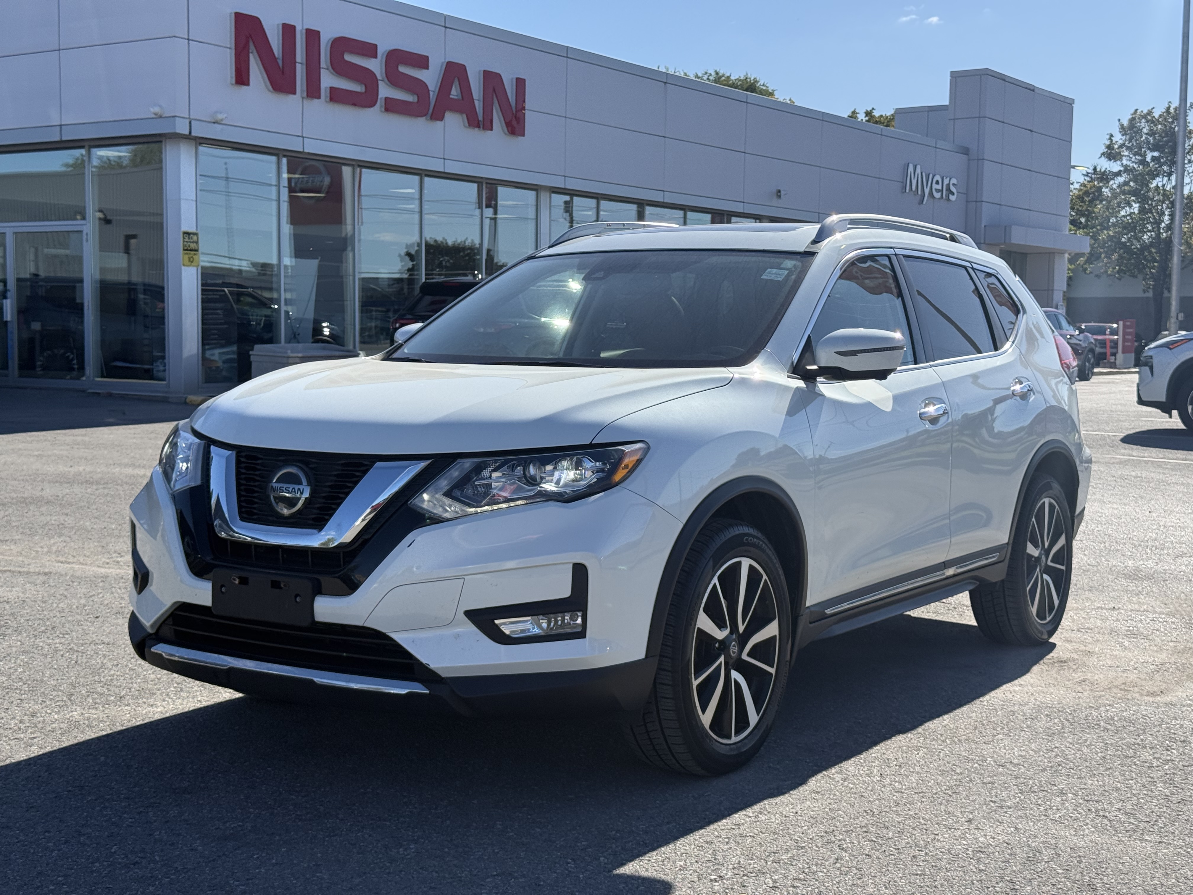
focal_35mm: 48
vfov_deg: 30.3
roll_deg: -1.0
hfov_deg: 39.7
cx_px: 596
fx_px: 1654
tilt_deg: -4.0
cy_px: 448
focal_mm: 6.76
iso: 64
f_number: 1.78
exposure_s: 1/4878
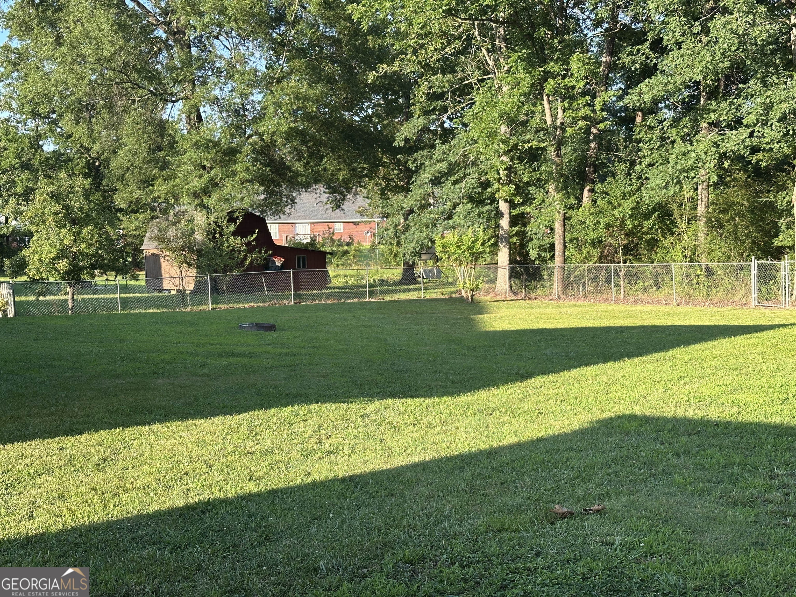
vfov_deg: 30.3
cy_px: 298
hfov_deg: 39.7
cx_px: 398
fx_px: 1104
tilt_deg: -4.6
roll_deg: +1.1
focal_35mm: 48
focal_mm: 6.86
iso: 64
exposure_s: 1/615
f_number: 1.78
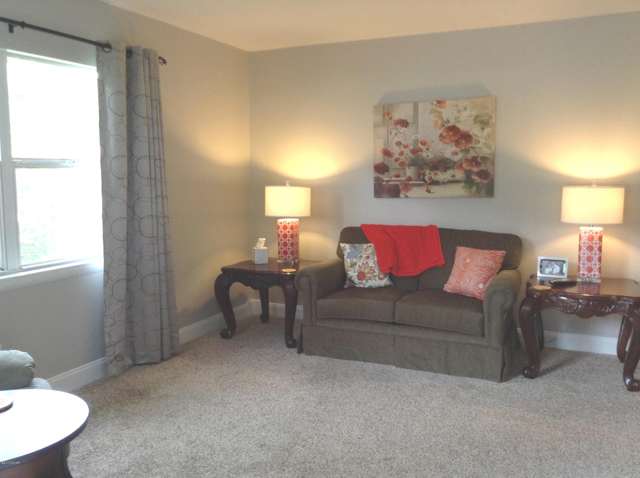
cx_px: 320
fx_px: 609
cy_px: 239
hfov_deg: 55.4
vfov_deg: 42.8
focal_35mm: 33
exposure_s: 1/25
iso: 80
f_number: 2.4
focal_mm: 3.3
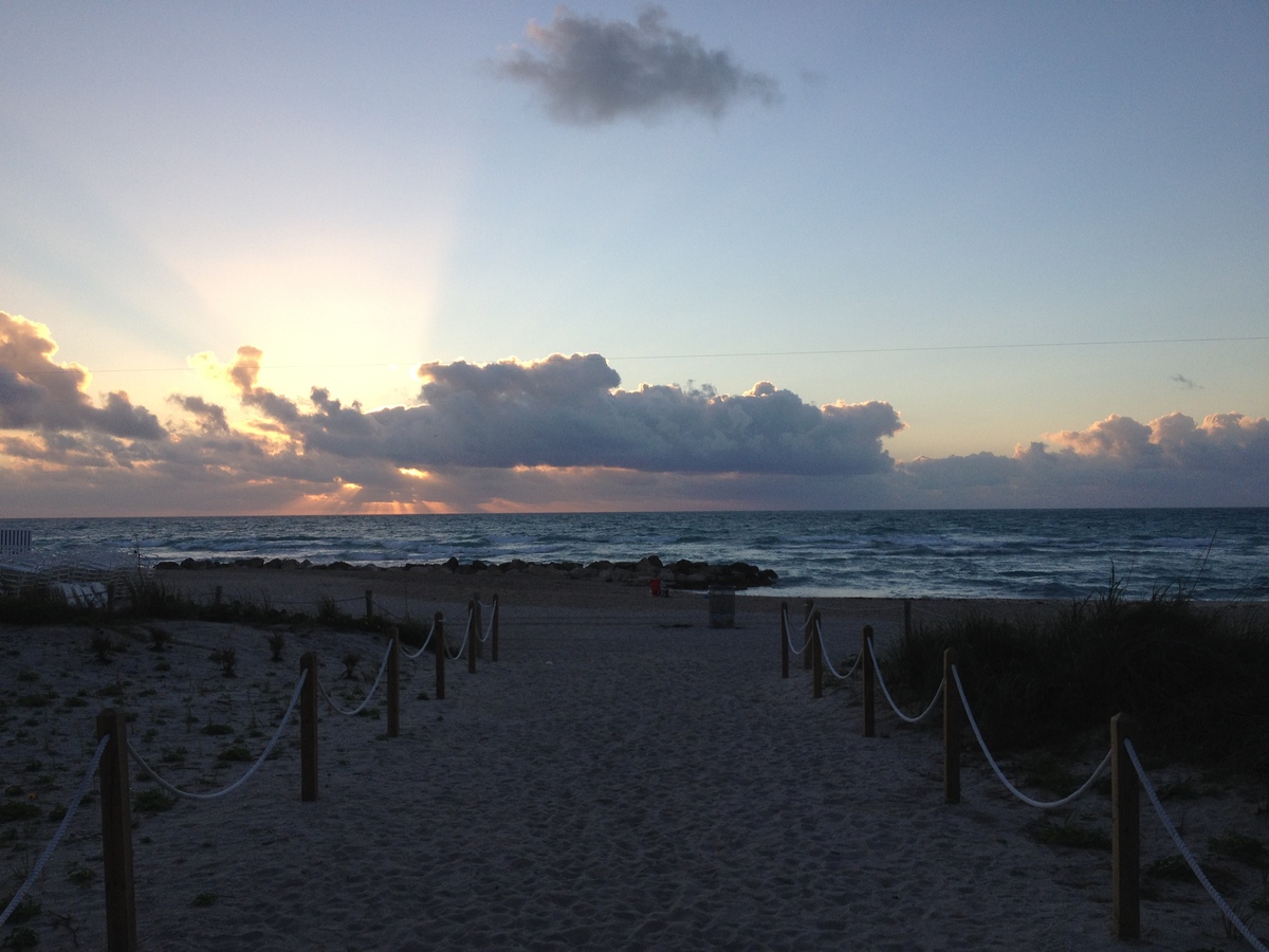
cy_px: 476
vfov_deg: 40.7
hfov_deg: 52.6
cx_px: 634
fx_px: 1283
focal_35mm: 35
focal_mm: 4.28
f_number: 2.4
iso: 50
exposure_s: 1/746
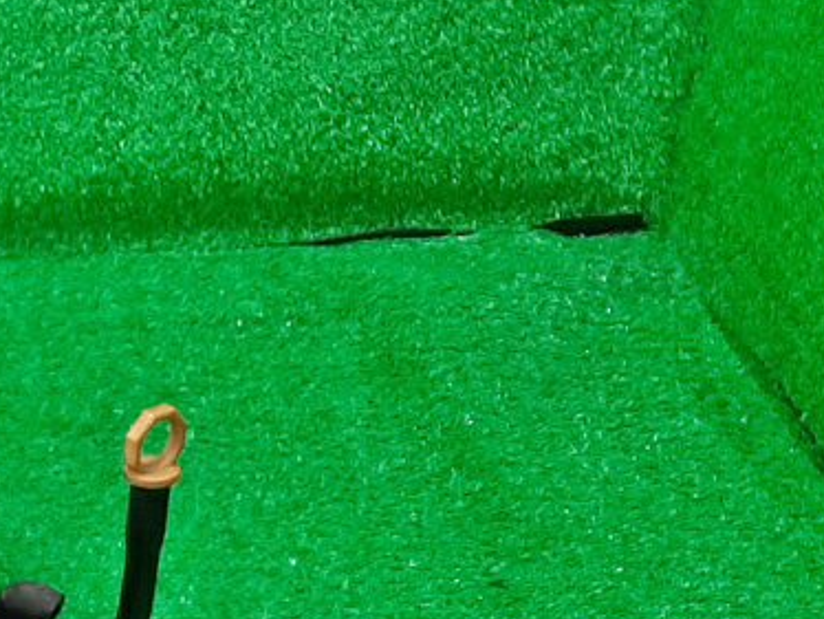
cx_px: -487
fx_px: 2382
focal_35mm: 100
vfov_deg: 14.0
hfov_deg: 17.3
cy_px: 881
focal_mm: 3.93
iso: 100
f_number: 1.7
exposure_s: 1/50
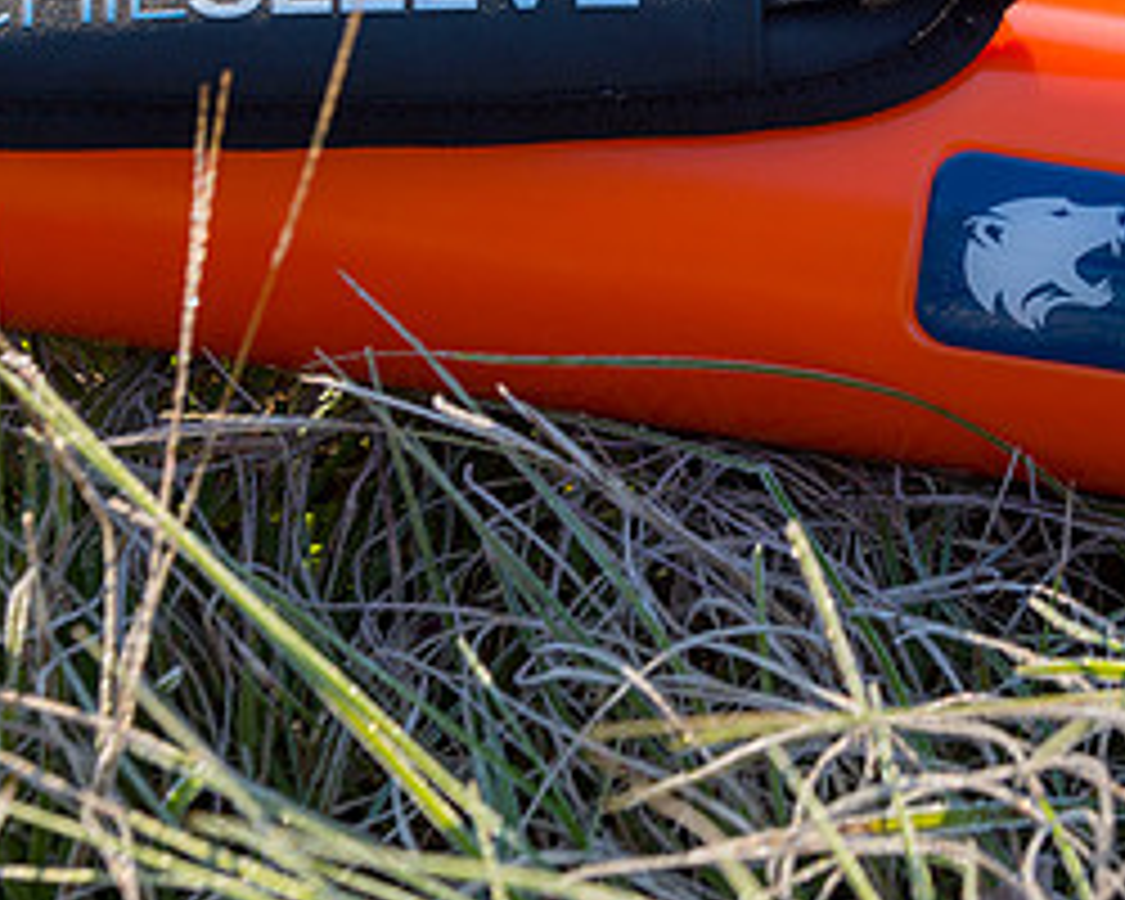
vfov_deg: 6.3
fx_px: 8124
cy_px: 99
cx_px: 774
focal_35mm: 244
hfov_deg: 7.9
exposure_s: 1/500
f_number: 7.1
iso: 800
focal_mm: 112
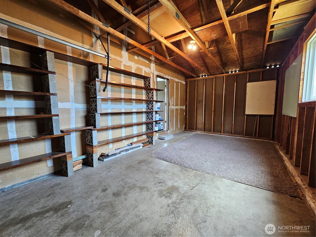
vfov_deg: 89.9
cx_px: 158
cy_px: 118
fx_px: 119
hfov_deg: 106.2
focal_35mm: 13
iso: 320
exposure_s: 1/40
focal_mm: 2.2
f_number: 2.2
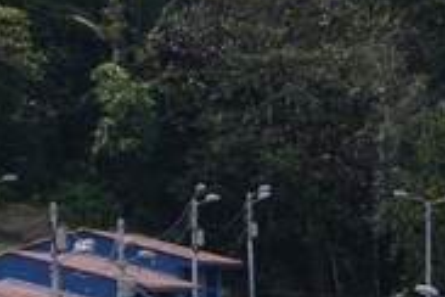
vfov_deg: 3.8
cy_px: 617
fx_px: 4464
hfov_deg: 5.6
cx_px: 766
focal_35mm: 361
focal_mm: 55
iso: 160
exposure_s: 1/250
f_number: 11
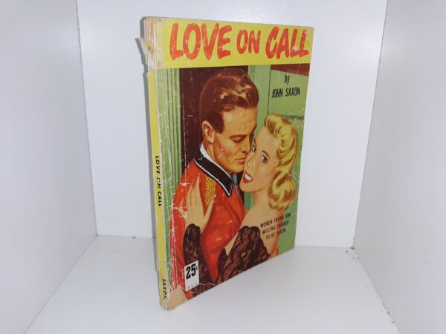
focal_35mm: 28
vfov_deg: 49.7
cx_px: 223
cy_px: 167
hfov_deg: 63.4
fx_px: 361
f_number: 1.7
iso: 40
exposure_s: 1/160
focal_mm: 3.7
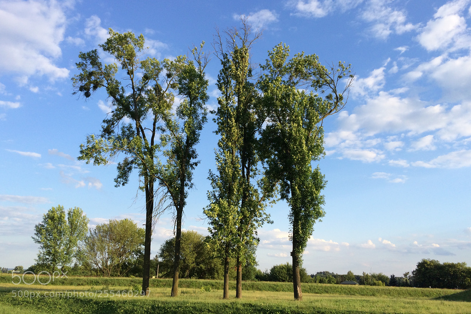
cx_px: 235
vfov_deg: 42.2
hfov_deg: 60.3
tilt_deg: +18.5
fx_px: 406
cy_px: 136
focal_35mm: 31
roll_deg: -0.7
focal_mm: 4.15
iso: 32
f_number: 2.2
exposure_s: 1/977
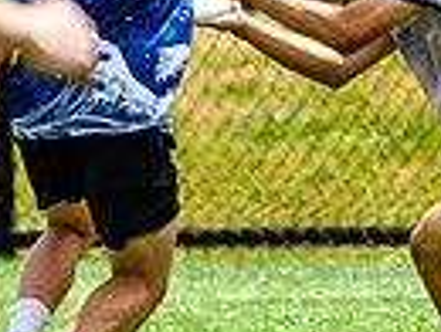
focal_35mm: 2042
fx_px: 26063
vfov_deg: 0.7
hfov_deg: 1.0
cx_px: 672
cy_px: -160
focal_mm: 200
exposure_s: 1/1600
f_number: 3.2
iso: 100
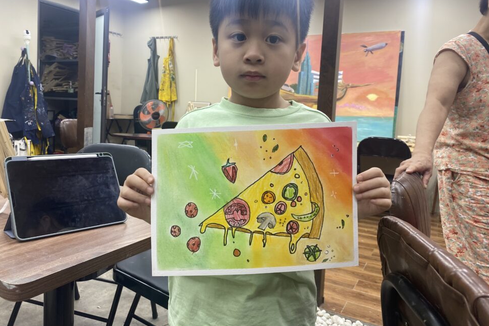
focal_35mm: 28
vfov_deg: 46.3
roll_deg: -4.5
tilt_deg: -5.5
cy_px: 142
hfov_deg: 65.5
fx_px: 380
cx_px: 244
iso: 64
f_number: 1.8
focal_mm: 4.25
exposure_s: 1/100
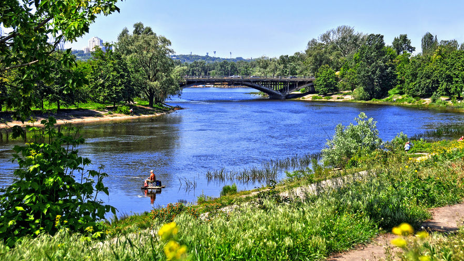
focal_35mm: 70
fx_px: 861
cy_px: 123
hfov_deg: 30.2
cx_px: 233
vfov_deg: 17.2
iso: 200
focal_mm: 44
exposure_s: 1/1000
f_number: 6.3
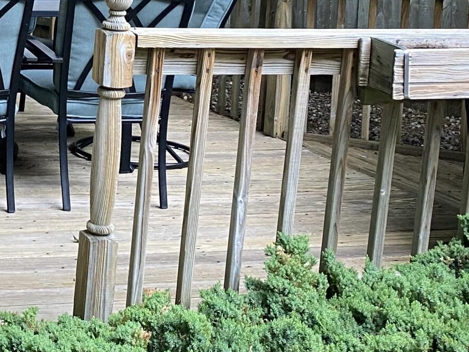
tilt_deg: -2.1
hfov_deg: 20.5
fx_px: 1206
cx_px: -107
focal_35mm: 89
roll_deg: -2.0
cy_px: -79
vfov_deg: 15.9
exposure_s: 1/86
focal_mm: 4.25
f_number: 1.8
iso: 125
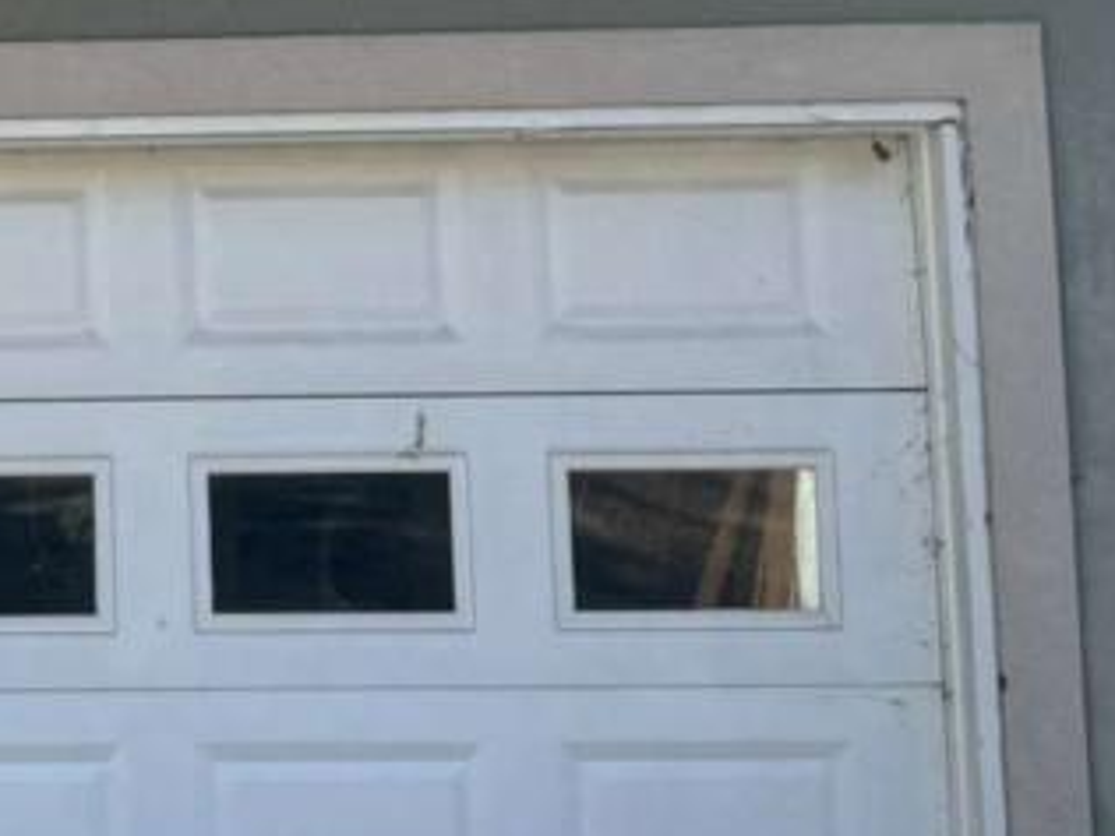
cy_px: 35
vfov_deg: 16.0
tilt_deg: +5.6
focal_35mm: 91
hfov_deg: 20.2
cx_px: -229
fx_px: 2931
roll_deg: +0.7
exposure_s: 1/1395
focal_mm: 6.76
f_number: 1.78
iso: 80
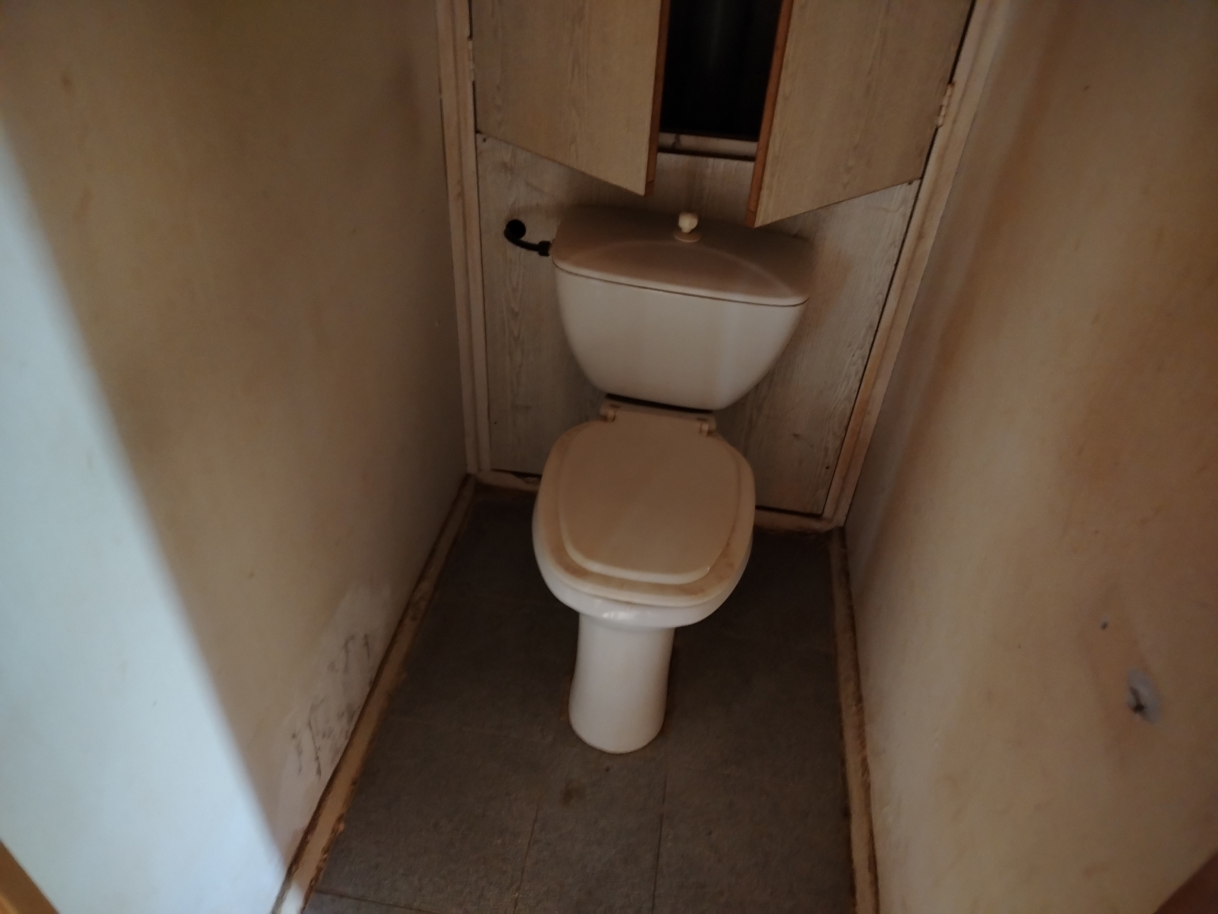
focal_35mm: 24
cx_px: 609
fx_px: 844
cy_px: 457
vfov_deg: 56.8
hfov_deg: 71.6
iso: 3806
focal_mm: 5.25
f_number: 1.75
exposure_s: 1/25
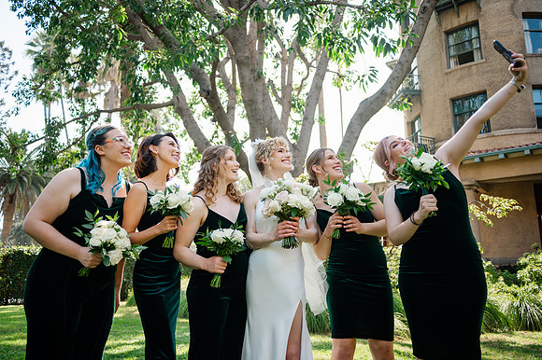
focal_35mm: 28
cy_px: 180
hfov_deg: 65.5
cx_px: 271
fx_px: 421
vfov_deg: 46.4
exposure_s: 1/500
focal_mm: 28
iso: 100
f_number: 2.8
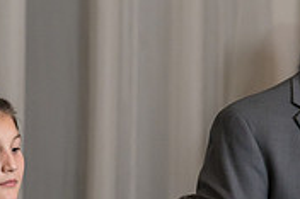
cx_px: 213
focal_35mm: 461
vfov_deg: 3.0
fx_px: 3838
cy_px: 222
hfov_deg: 4.5
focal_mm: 122
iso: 2000
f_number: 4
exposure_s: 1/200
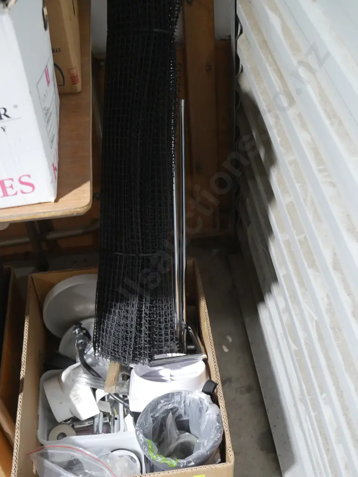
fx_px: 634
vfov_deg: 41.2
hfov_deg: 31.5
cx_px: 179
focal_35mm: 46
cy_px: 238
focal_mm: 23
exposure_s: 1/60
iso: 2500
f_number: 5.1
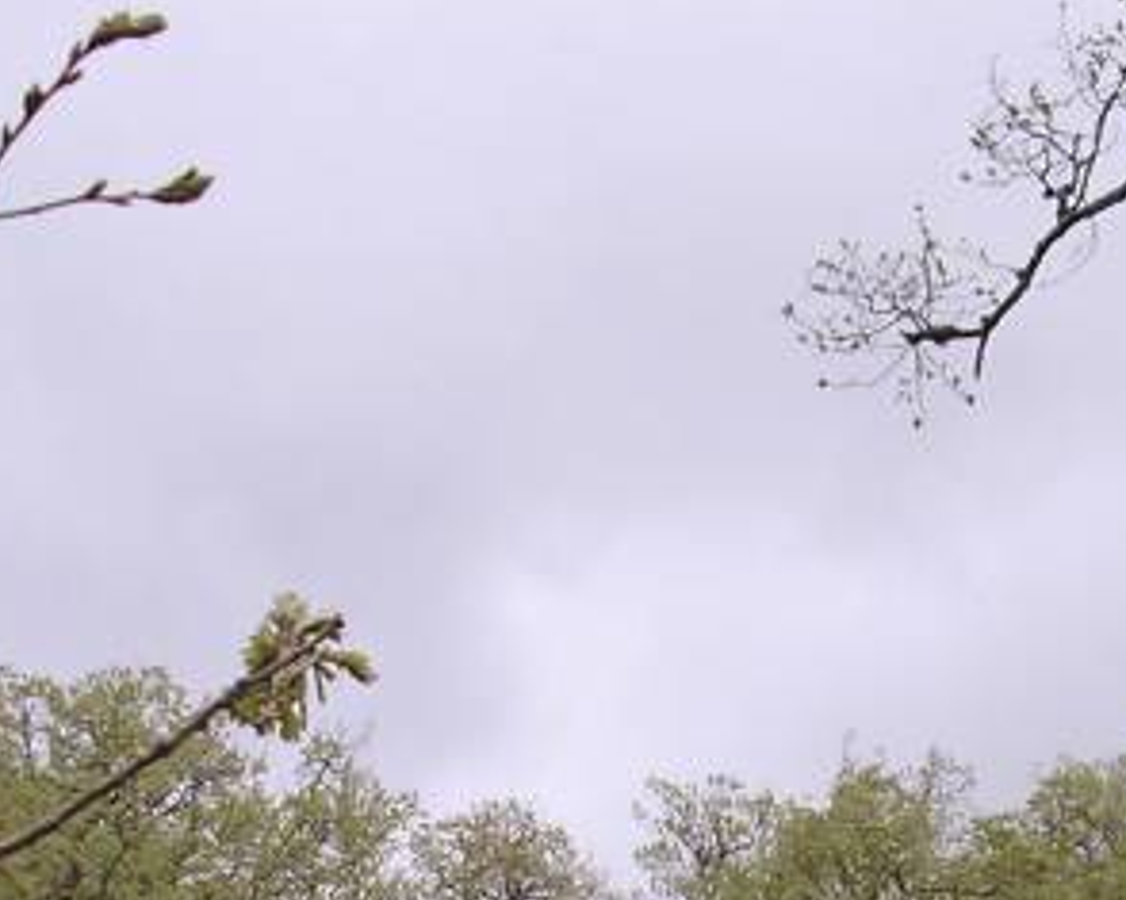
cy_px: 927
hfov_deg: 19.0
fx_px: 3365
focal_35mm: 101
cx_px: 628
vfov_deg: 14.9
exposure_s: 1/380
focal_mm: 5.8
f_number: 2.8
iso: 100
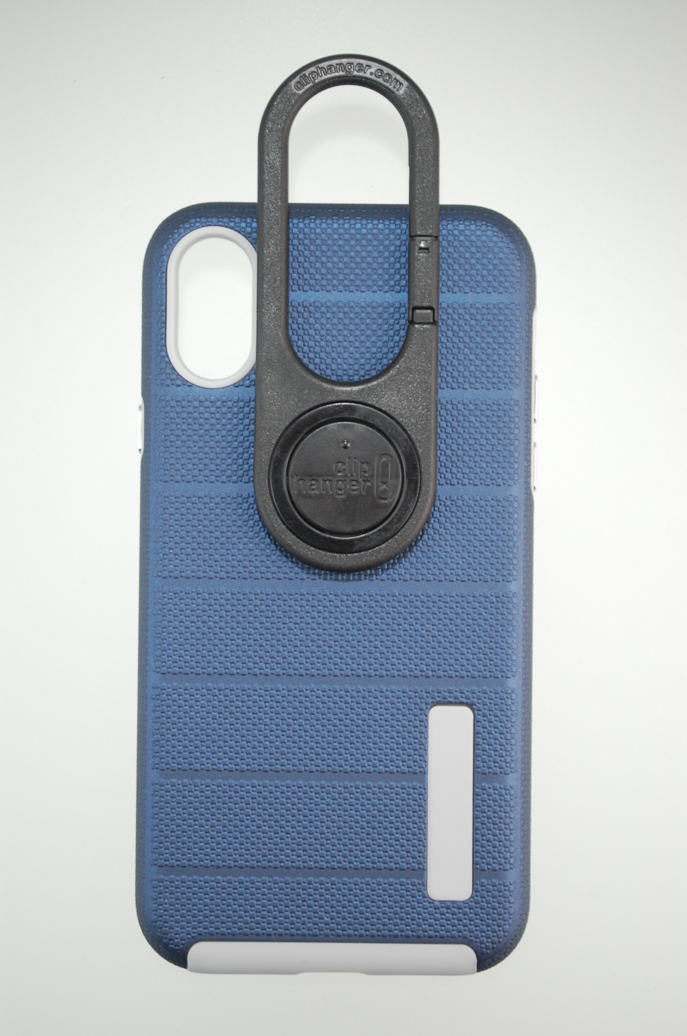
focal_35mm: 66
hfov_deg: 20.5
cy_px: 518
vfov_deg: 30.6
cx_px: 344
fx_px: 1896
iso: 800
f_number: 5.3
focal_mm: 44
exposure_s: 1/30
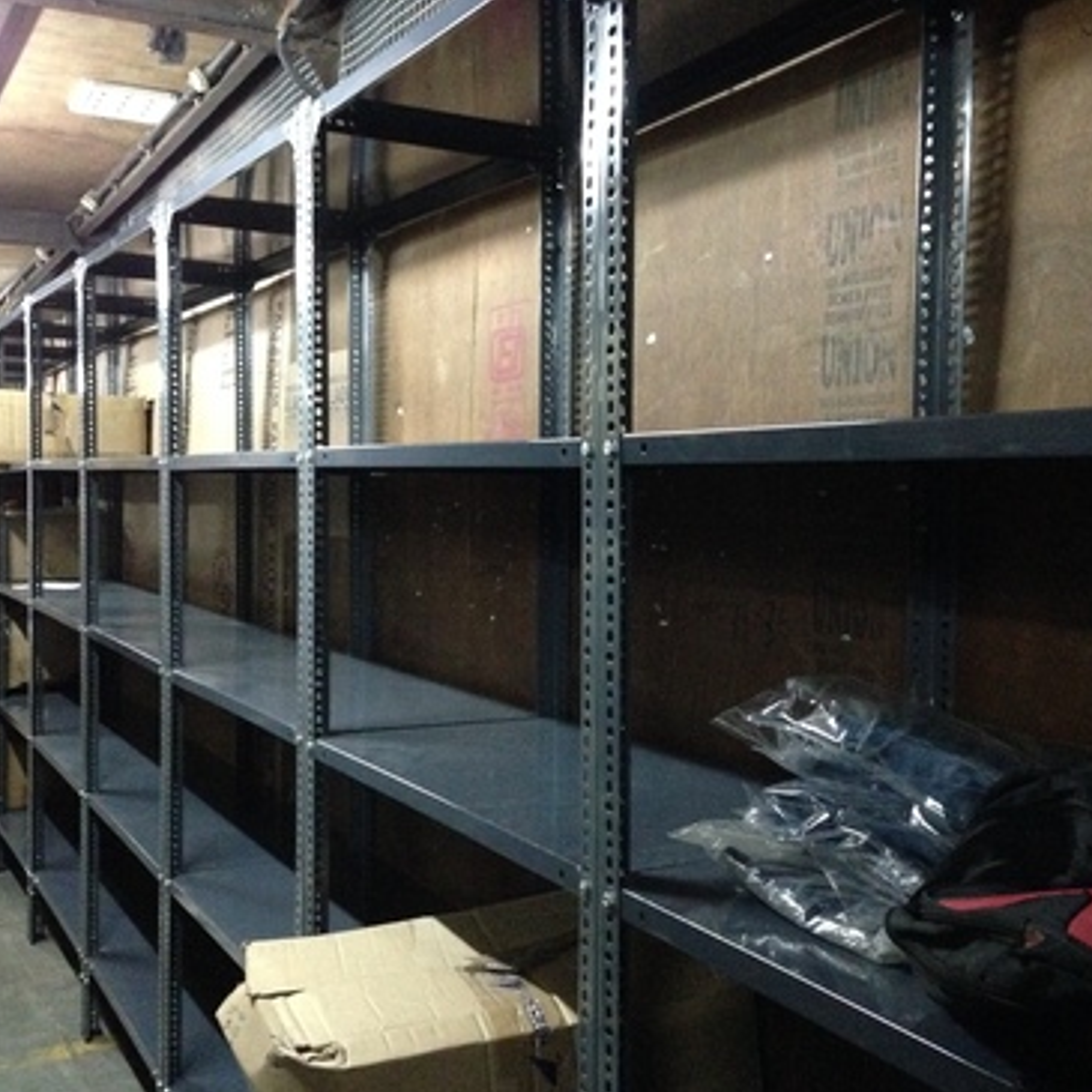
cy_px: 558
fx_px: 1428
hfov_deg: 41.8
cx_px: 574
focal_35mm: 40
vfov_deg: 41.9
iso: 800
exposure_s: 1/15
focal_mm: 4.12
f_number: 2.4
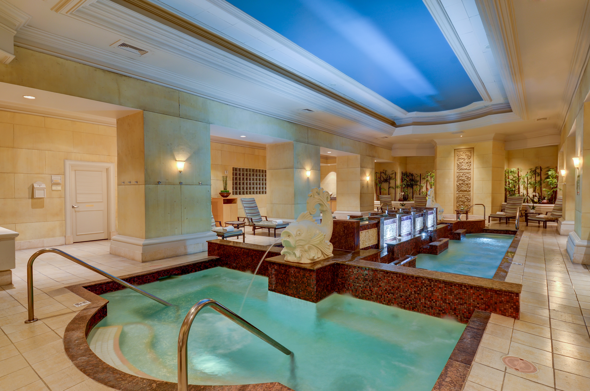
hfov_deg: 90.1
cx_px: 295
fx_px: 294
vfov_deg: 67.1
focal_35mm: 18
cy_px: 196
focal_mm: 12
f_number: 8
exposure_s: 1/1.67
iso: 200
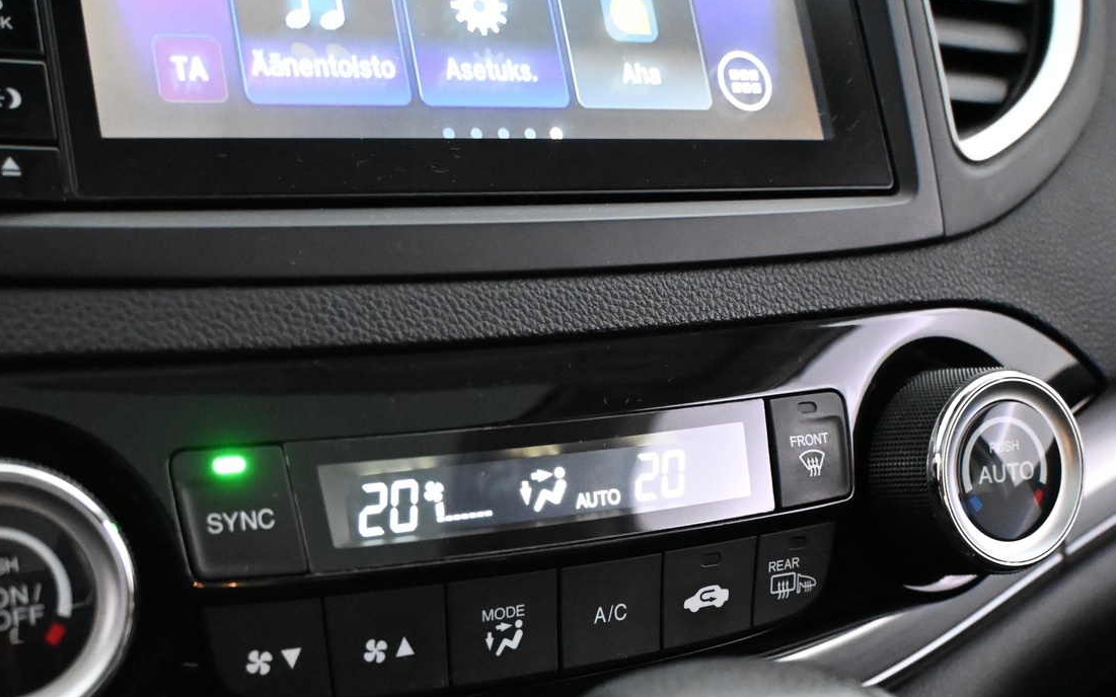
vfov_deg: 28.2
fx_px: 1369
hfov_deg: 44.1
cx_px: 435
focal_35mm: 45
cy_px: 520
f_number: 3.8
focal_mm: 20
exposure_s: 1/60
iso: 8000
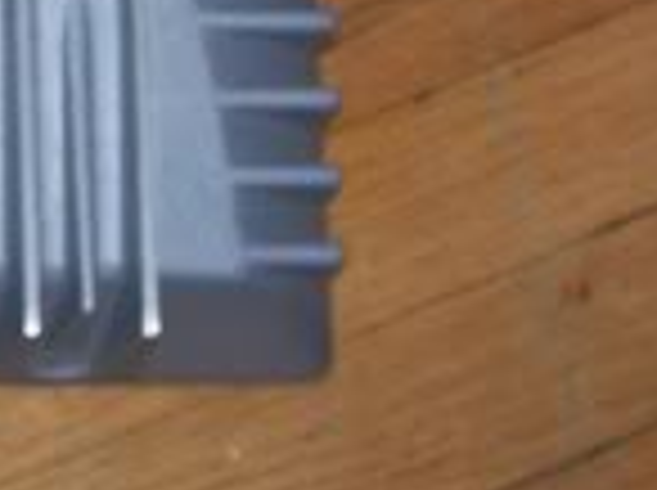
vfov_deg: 6.2
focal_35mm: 233
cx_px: -522
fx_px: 4415
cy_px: -355
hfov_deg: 8.2
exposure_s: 1/73.3
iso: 80
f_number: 3.2
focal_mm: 8.7
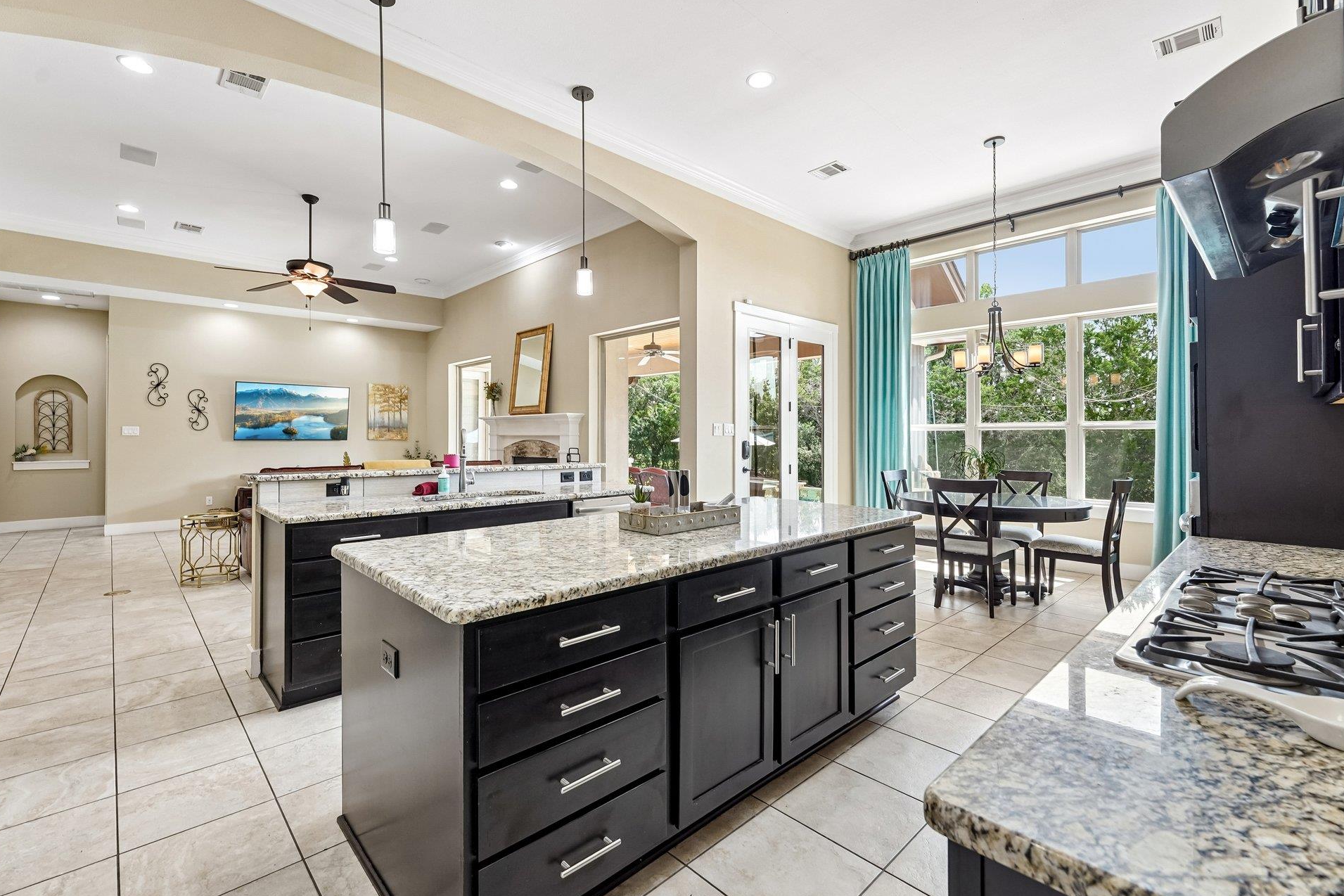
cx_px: 665
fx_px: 560
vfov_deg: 77.3
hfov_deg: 100.4
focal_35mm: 15
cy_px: 443
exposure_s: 1/40
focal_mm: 14
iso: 400
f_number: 8
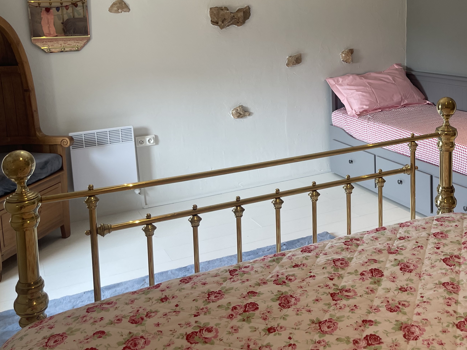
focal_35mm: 39
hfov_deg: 47.1
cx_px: 314
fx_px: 526
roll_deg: +1.2
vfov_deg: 35.9
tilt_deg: -7.7
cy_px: 83
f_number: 1.6
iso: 100
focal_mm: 5.1
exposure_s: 1/115
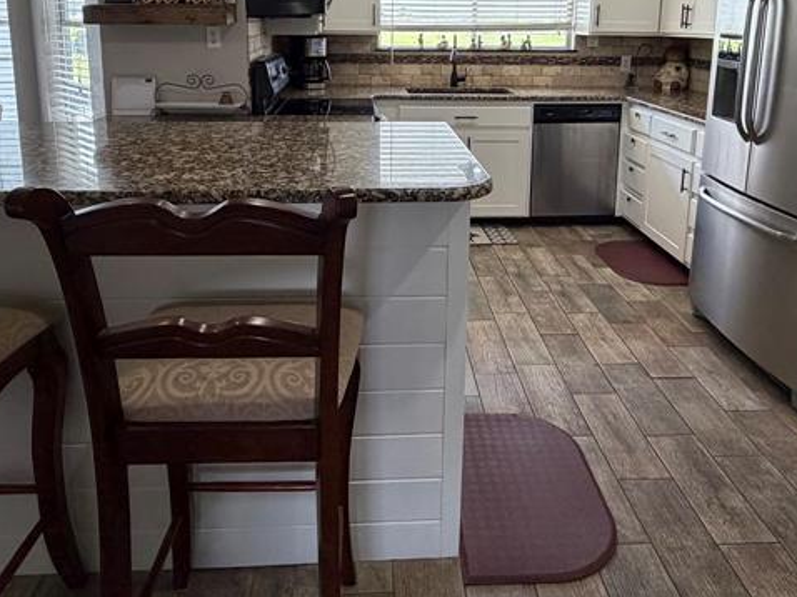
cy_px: 148
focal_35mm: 30
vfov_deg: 45.1
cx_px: 412
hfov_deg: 60.0
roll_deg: -0.1
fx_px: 690
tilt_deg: -9.8
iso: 250
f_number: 2.2
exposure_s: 1/120
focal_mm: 2.22
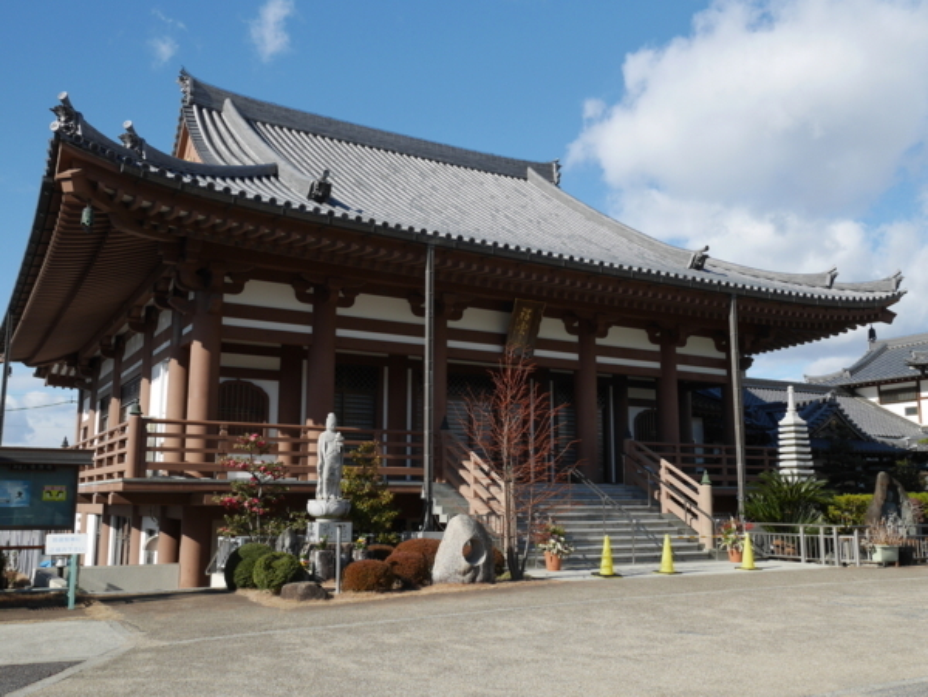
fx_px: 859
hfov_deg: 56.8
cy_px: 348
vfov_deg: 44.2
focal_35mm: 32
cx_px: 464
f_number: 7.1
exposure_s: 1/400
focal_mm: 16
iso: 200
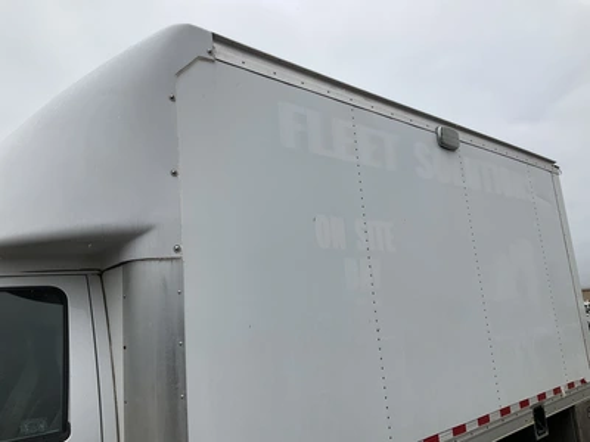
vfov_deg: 48.2
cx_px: 295
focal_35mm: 29
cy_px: 221
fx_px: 494
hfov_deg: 61.7
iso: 25
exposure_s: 1/1912
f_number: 1.8
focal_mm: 3
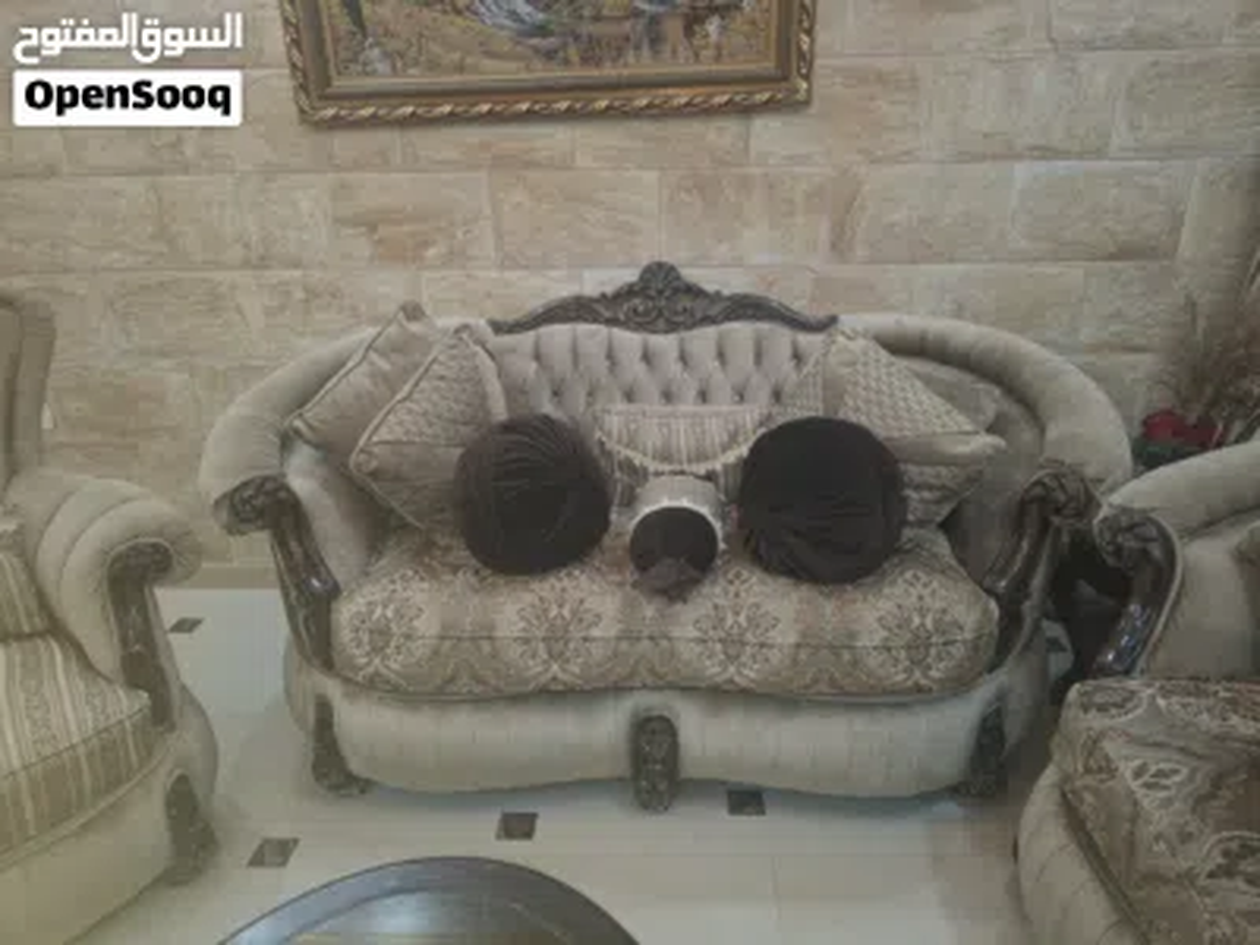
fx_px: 837
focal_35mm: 23
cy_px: 472
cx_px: 630
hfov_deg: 73.9
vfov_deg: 58.9
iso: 50
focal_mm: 5.54
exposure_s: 1/50
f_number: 1.8
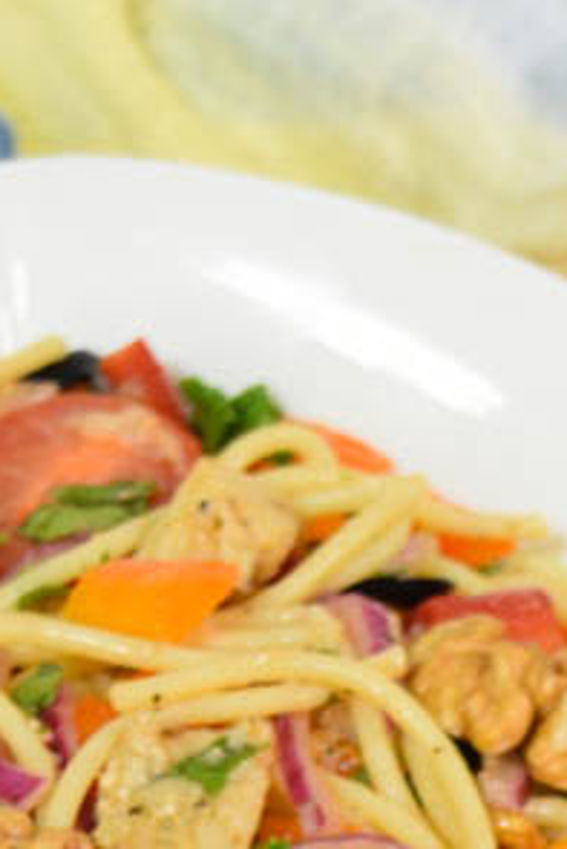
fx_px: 4601
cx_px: 409
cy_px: 1586
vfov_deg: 9.9
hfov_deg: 7.0
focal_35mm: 195
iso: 1250
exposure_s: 1/60
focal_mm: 32
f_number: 7.1
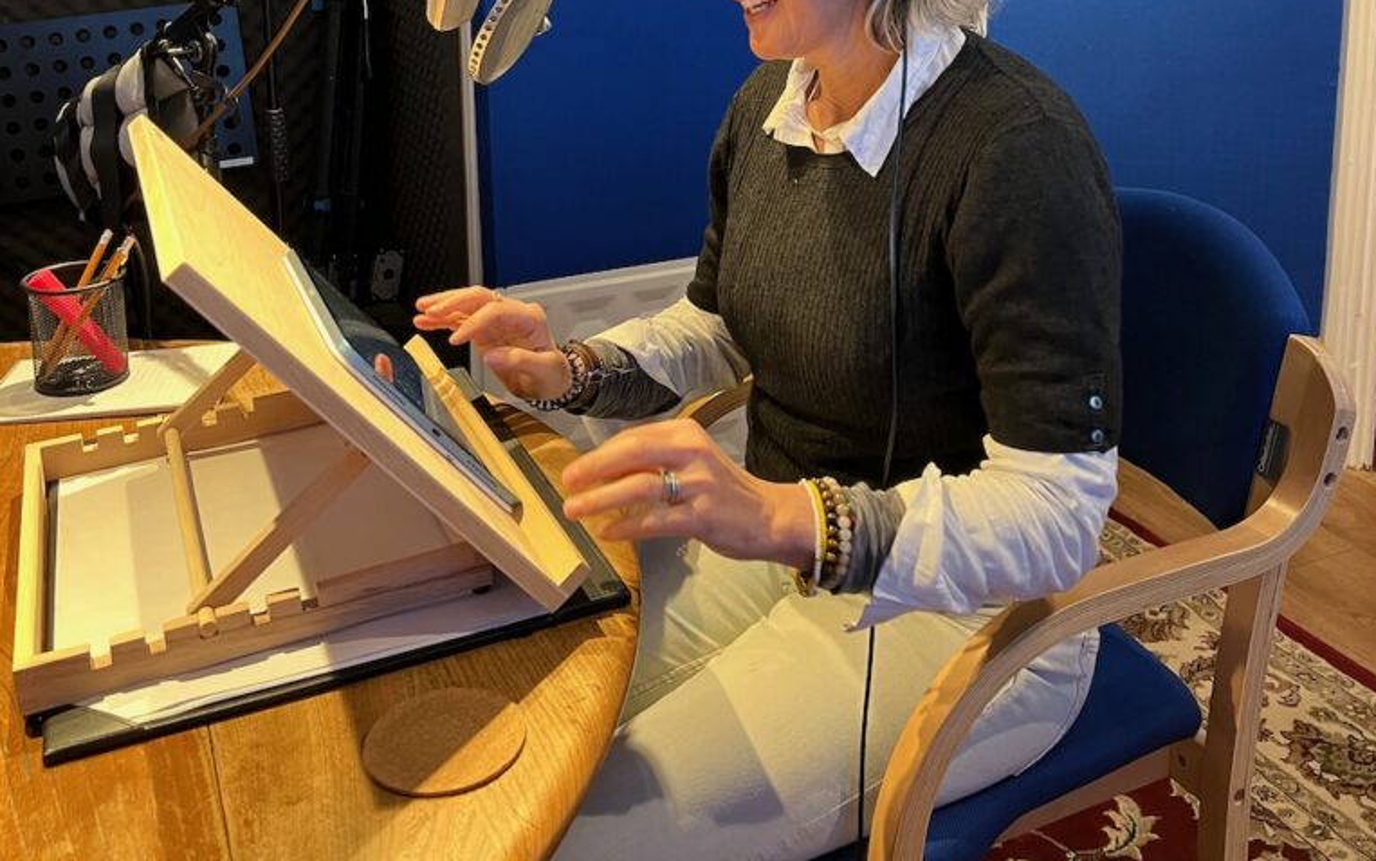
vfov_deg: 32.5
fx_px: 1388
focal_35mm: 37
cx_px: 691
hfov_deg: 52.7
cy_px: 67
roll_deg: +0.0
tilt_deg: -9.3
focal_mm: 5.7
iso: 250
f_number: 1.5
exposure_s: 1/50
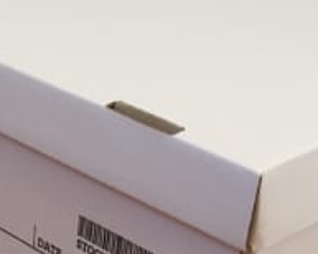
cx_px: 130
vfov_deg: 17.3
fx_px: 827
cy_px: 208
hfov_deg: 21.7
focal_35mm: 88
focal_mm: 4.15
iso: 125
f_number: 2.2
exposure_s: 1/30
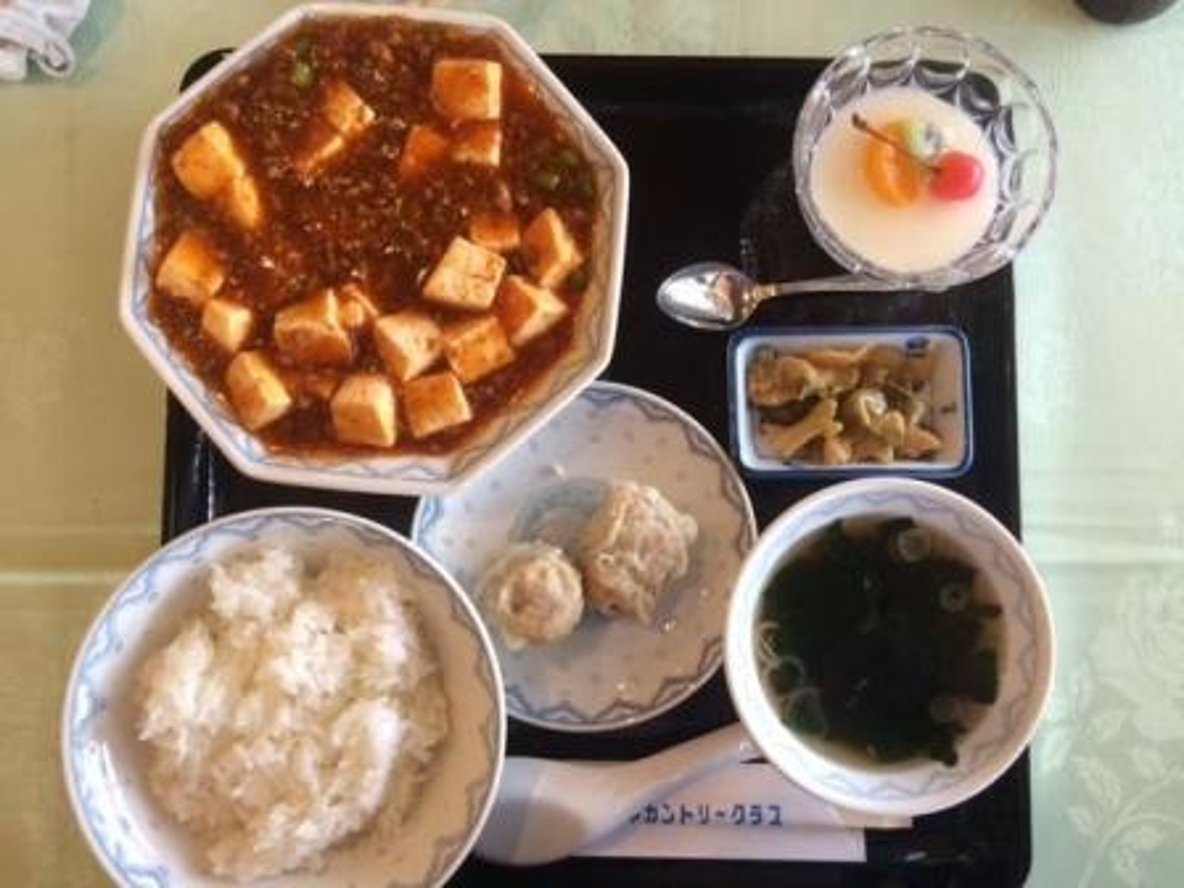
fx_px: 992
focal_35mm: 29
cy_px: 444
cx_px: 592
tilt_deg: -84.8
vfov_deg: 48.2
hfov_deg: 61.7
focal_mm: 4.15
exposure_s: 1/30
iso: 80
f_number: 2.2
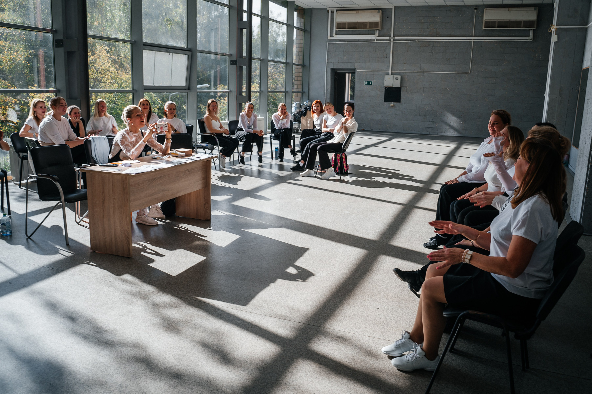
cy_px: 195
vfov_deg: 44.7
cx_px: 304
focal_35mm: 29
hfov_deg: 63.5
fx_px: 478
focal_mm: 28
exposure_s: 1/250
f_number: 5.6
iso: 110
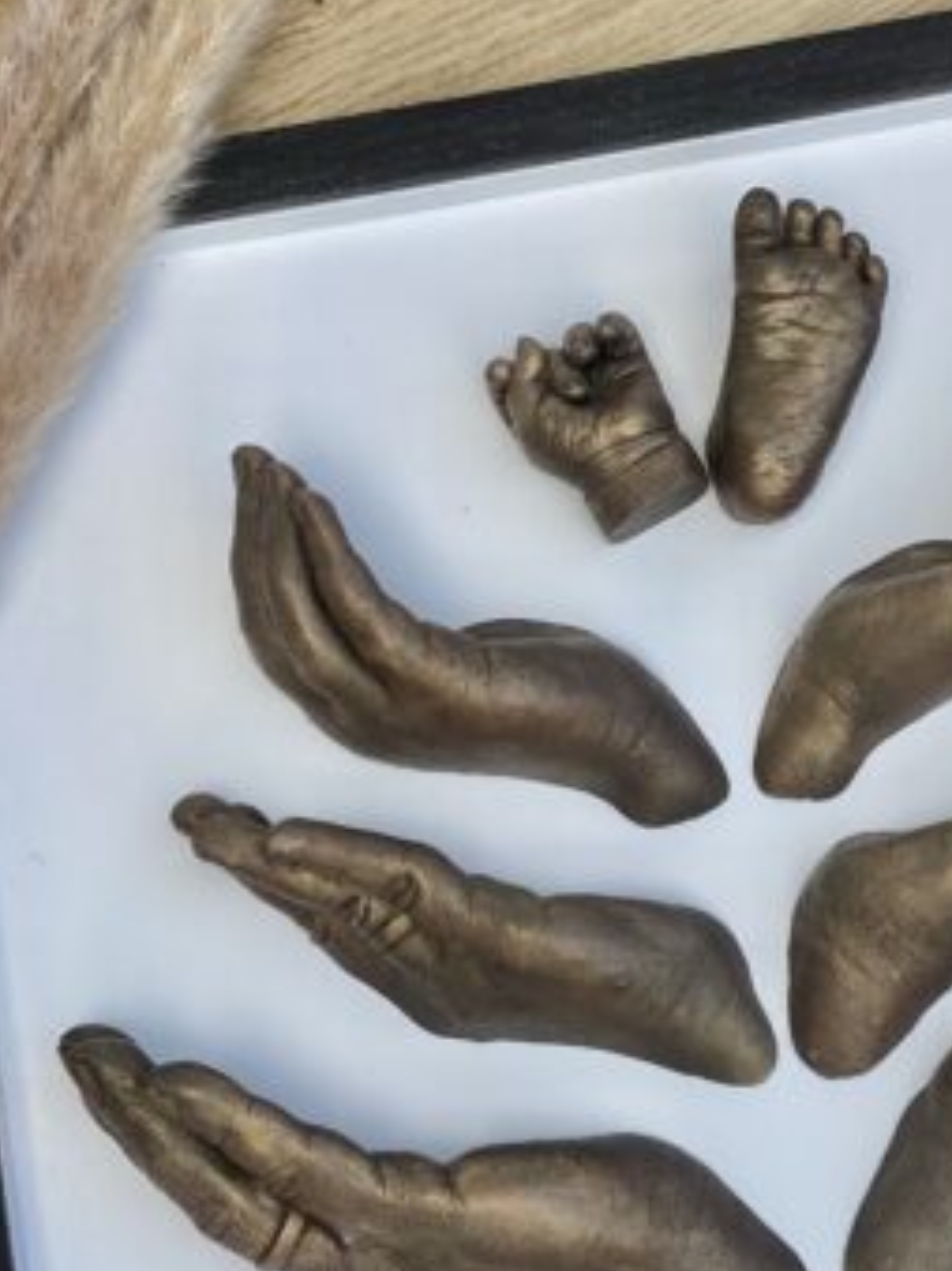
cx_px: 708
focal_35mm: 92
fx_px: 3376
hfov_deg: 16.0
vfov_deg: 21.2
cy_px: 851
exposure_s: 1/217
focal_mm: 6
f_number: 2
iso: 20
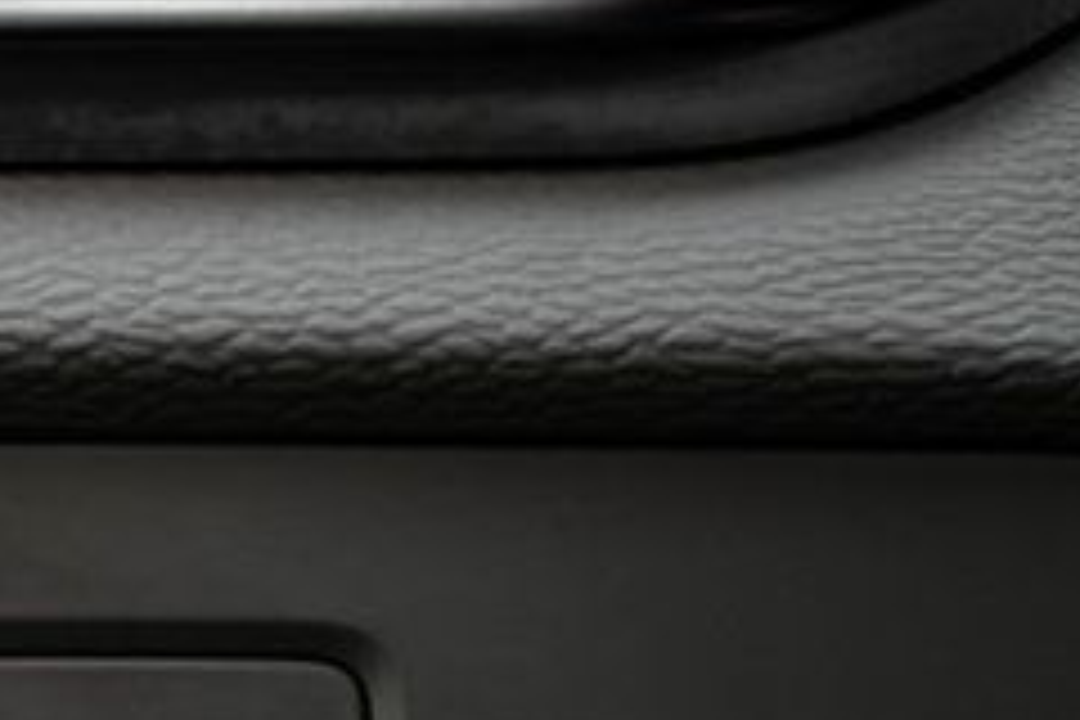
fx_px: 5610
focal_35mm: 187
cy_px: 916
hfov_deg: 10.9
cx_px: 130
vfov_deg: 7.3
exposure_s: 1/200
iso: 1250
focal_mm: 70
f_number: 2.8
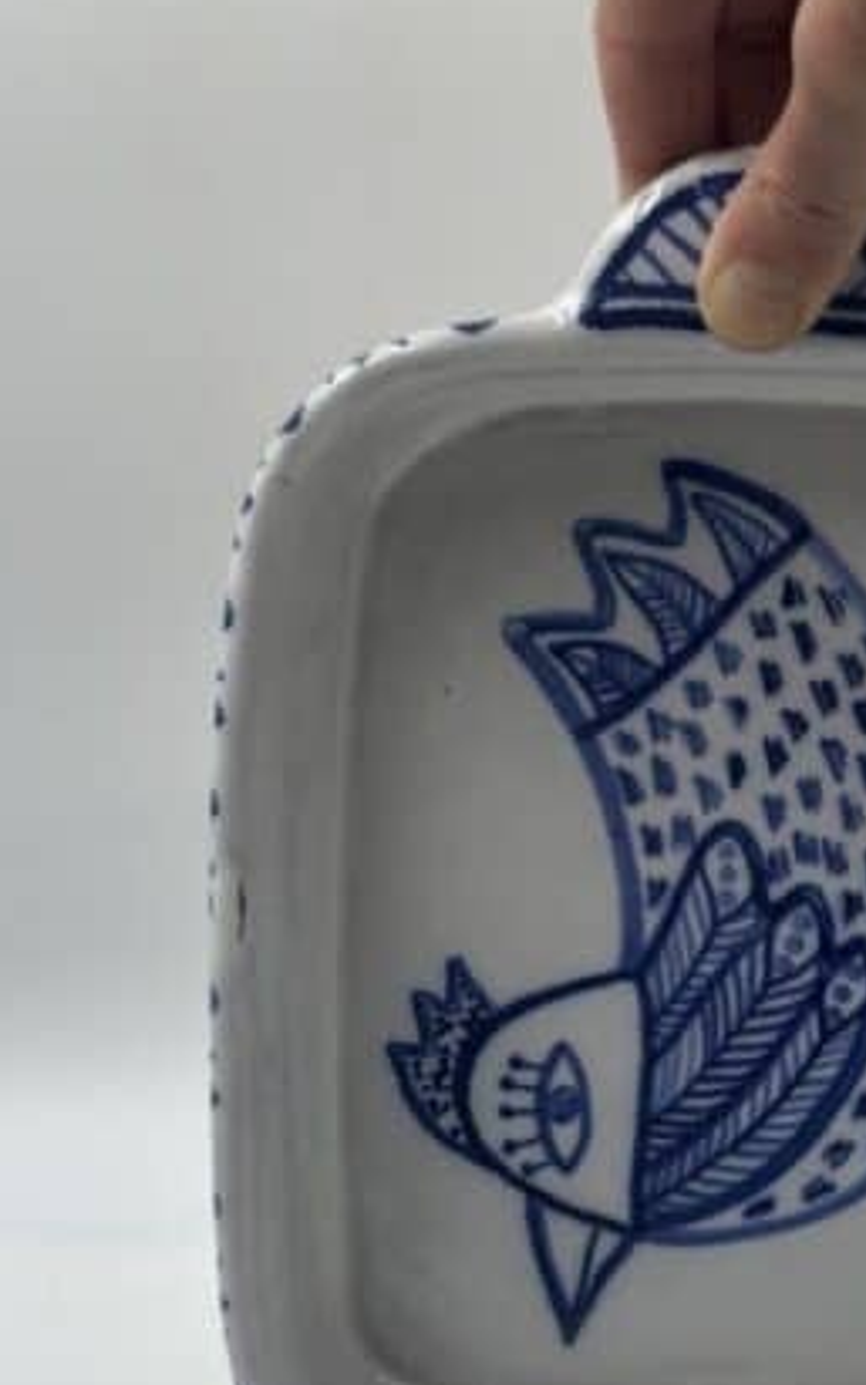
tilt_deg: -15.0
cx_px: 728
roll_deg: -2.2
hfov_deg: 13.1
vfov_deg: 21.0
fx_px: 3737
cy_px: 789
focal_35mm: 99
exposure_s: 1/311
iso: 64
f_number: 1.78
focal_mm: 6.86
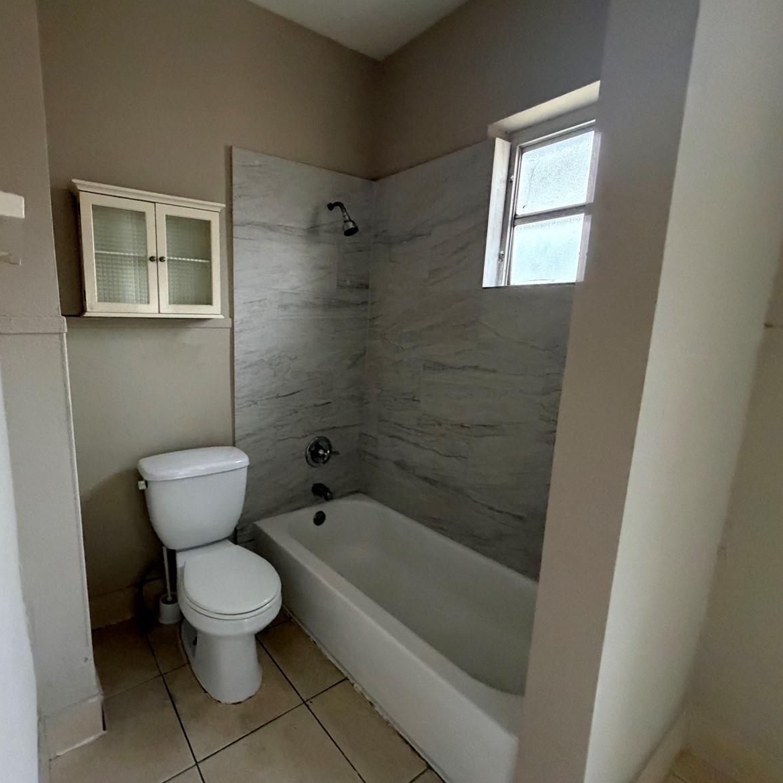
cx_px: 304
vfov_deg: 84.0
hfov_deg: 82.7
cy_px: 391
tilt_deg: -9.9
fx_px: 435
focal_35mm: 17
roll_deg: -0.8
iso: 800
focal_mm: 2.22
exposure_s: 1/60
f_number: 2.2
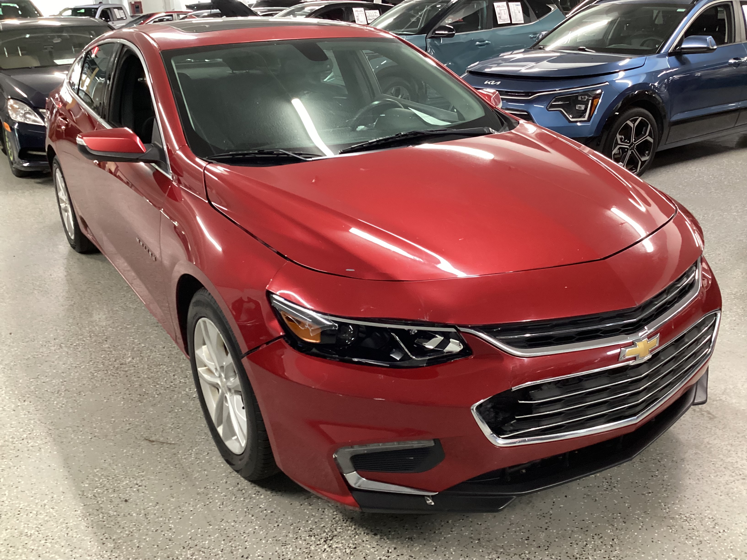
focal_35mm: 31
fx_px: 669
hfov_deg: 58.4
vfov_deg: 45.4
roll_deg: +1.6
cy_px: 280
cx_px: 374
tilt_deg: -23.6
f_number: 2.4
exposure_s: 1/33
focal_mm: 3.3
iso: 320
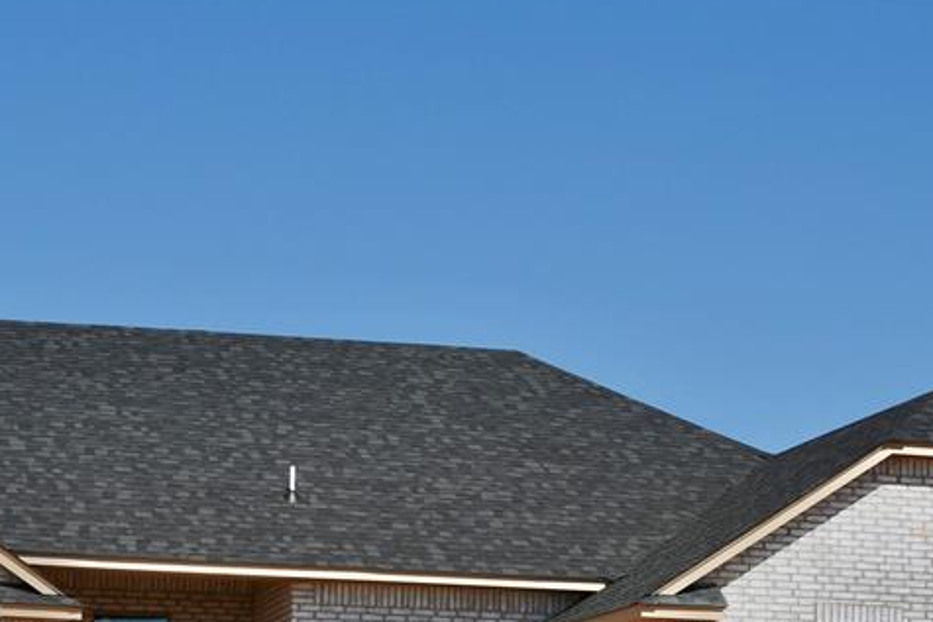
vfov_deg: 13.8
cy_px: 424
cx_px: 266
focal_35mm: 99
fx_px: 2566
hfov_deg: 20.5
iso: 100
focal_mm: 23
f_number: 11
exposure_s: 1/500
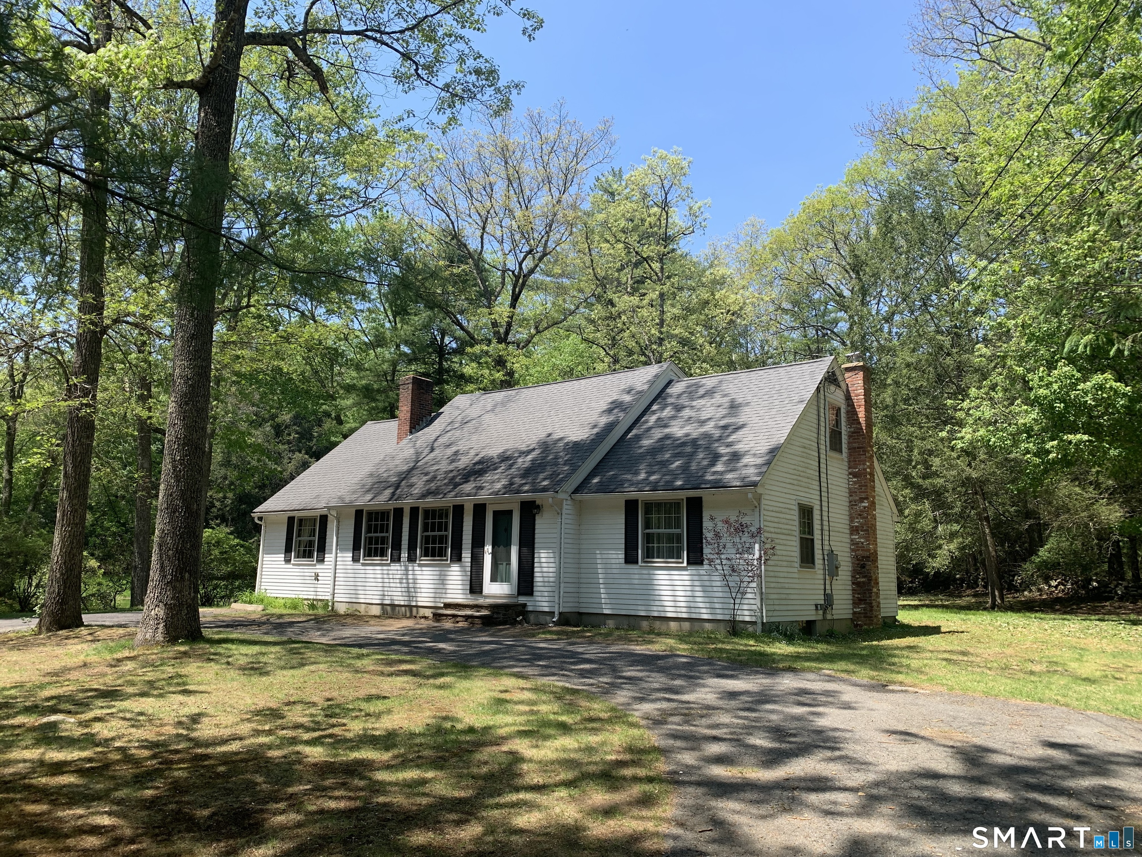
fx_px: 858
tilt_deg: +9.4
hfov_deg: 67.3
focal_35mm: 26
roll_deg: -1.2
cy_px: 428
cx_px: 571
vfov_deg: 53.1
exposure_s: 1/1001
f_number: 1.8
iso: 25
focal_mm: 4.25
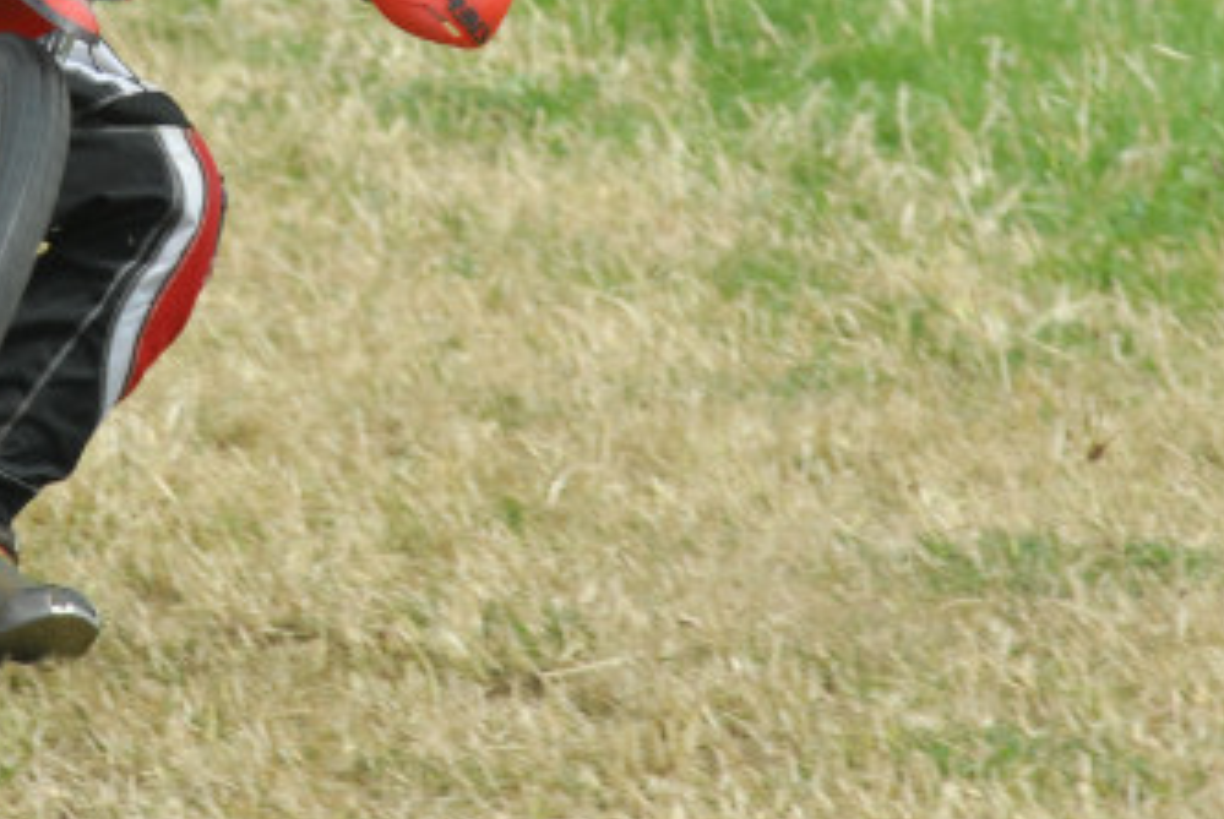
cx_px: 96
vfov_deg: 1.4
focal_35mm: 1010
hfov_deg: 2.0
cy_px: -118
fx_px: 34385
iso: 400
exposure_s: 1/320
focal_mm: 280
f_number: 13
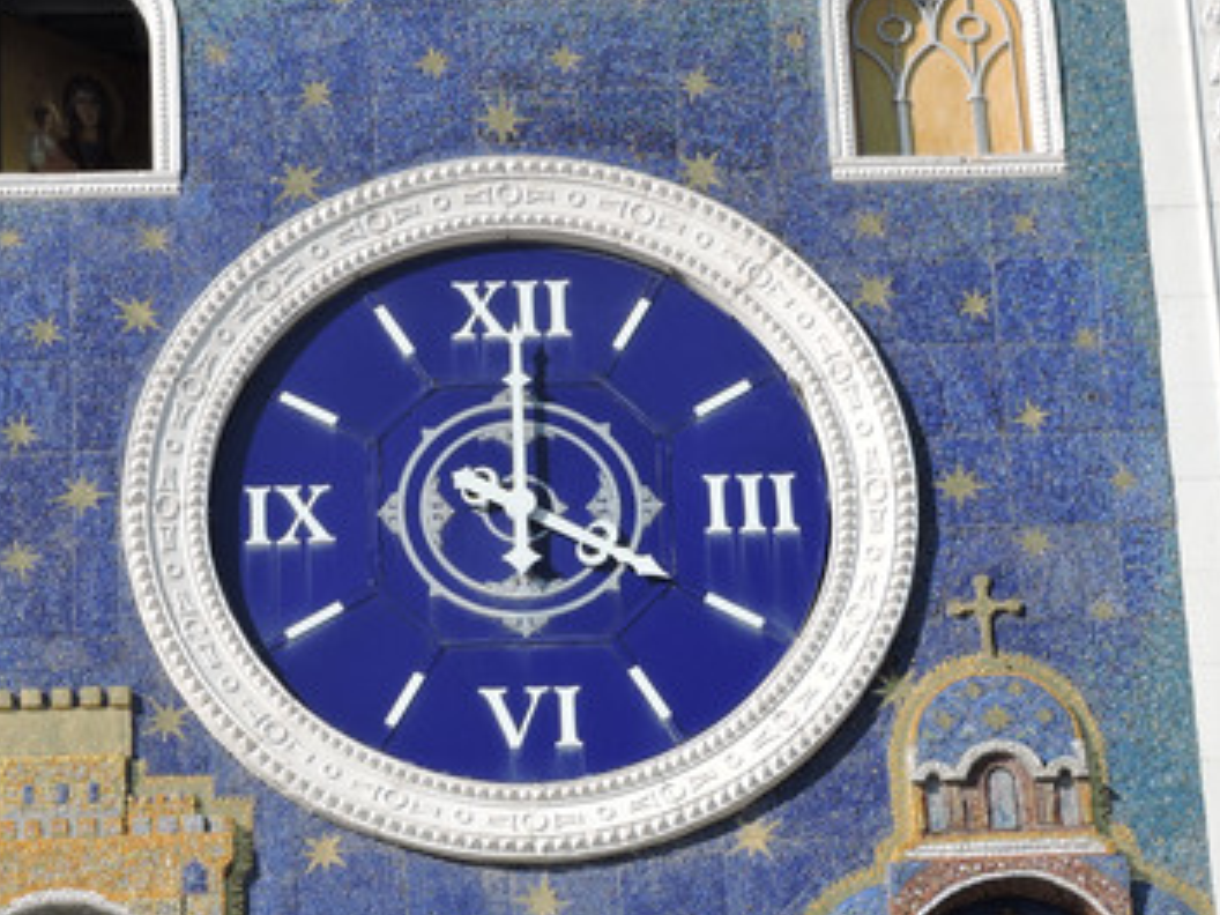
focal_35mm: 191
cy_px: 655
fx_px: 6732
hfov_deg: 10.4
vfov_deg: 7.8
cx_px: 461
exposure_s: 1/640
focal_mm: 18.8
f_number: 4.8
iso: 100
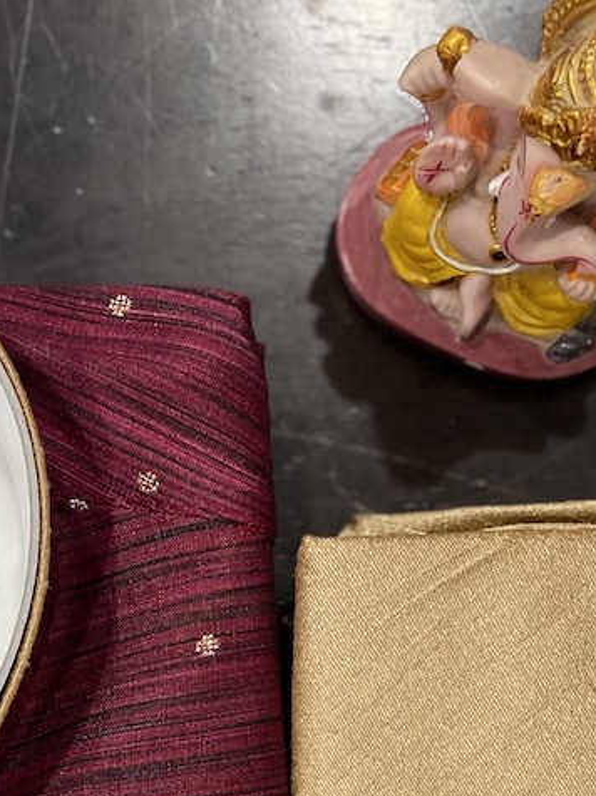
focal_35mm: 73
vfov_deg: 24.3
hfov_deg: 19.5
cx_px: -27
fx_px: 1677
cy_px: 943
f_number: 1.6
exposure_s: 1/50
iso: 125
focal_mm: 4.2
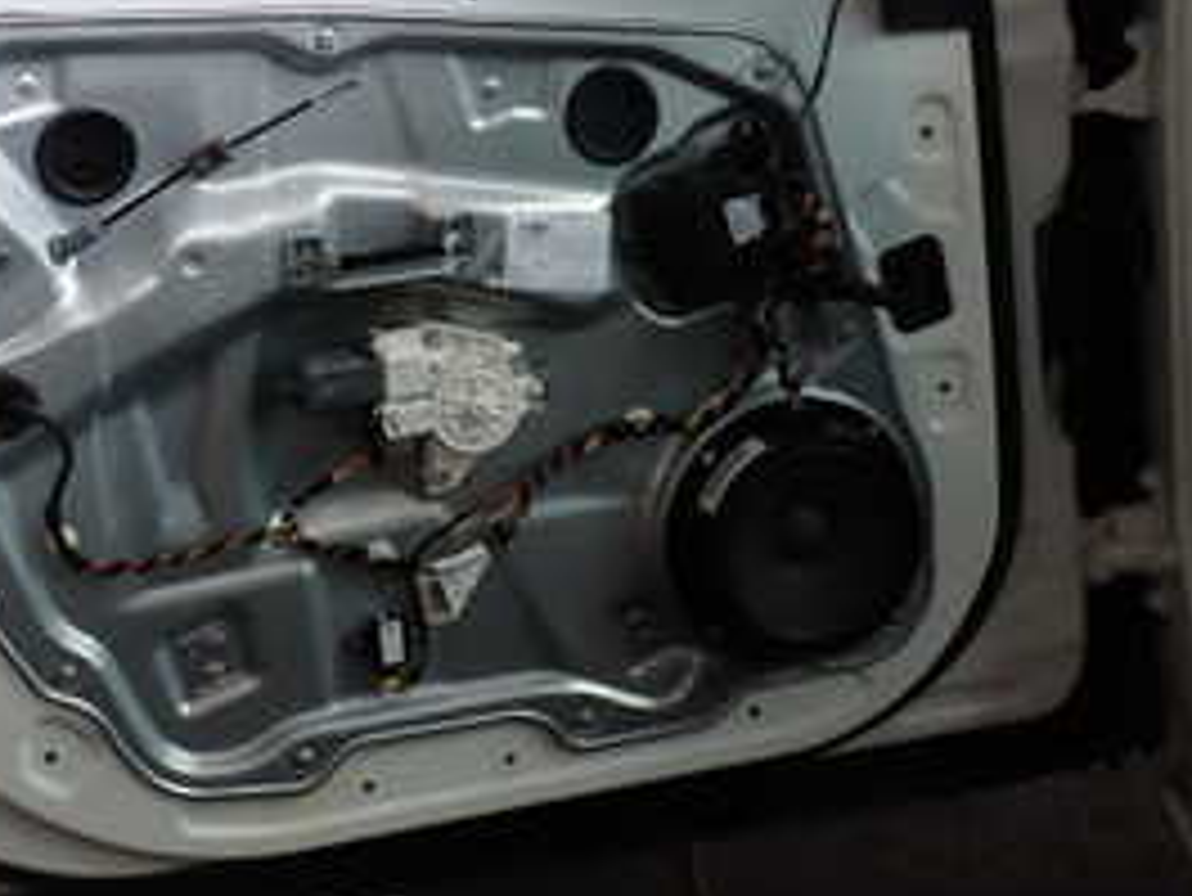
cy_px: 54
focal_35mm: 68
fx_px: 2343
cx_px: 207
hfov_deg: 27.9
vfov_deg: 21.1
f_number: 2.3
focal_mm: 5.4
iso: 100
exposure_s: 1/100
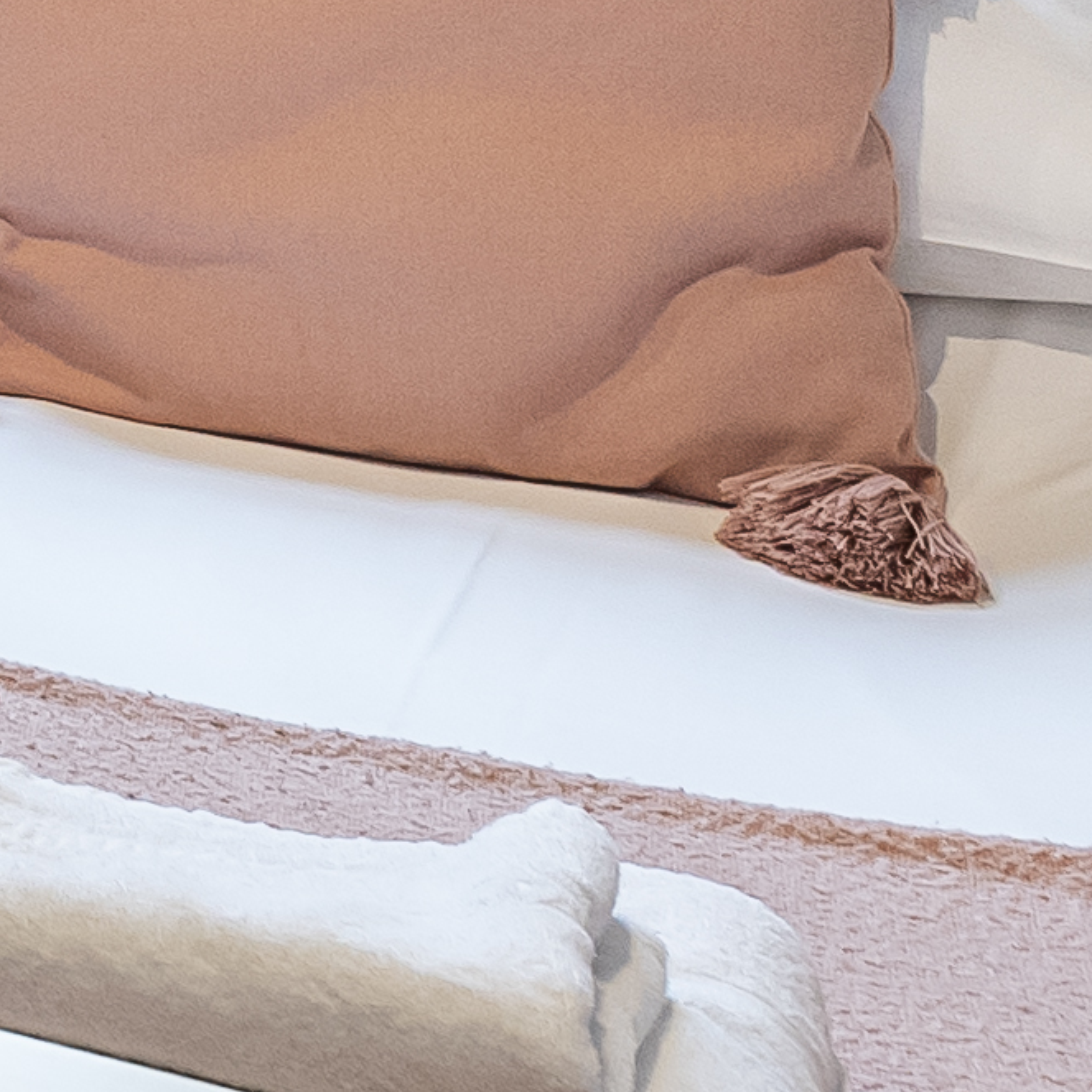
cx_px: -2508
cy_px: -749
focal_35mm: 108
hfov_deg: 10.0
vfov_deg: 14.5
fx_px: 3855
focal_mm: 14
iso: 640
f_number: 8
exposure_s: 1/20
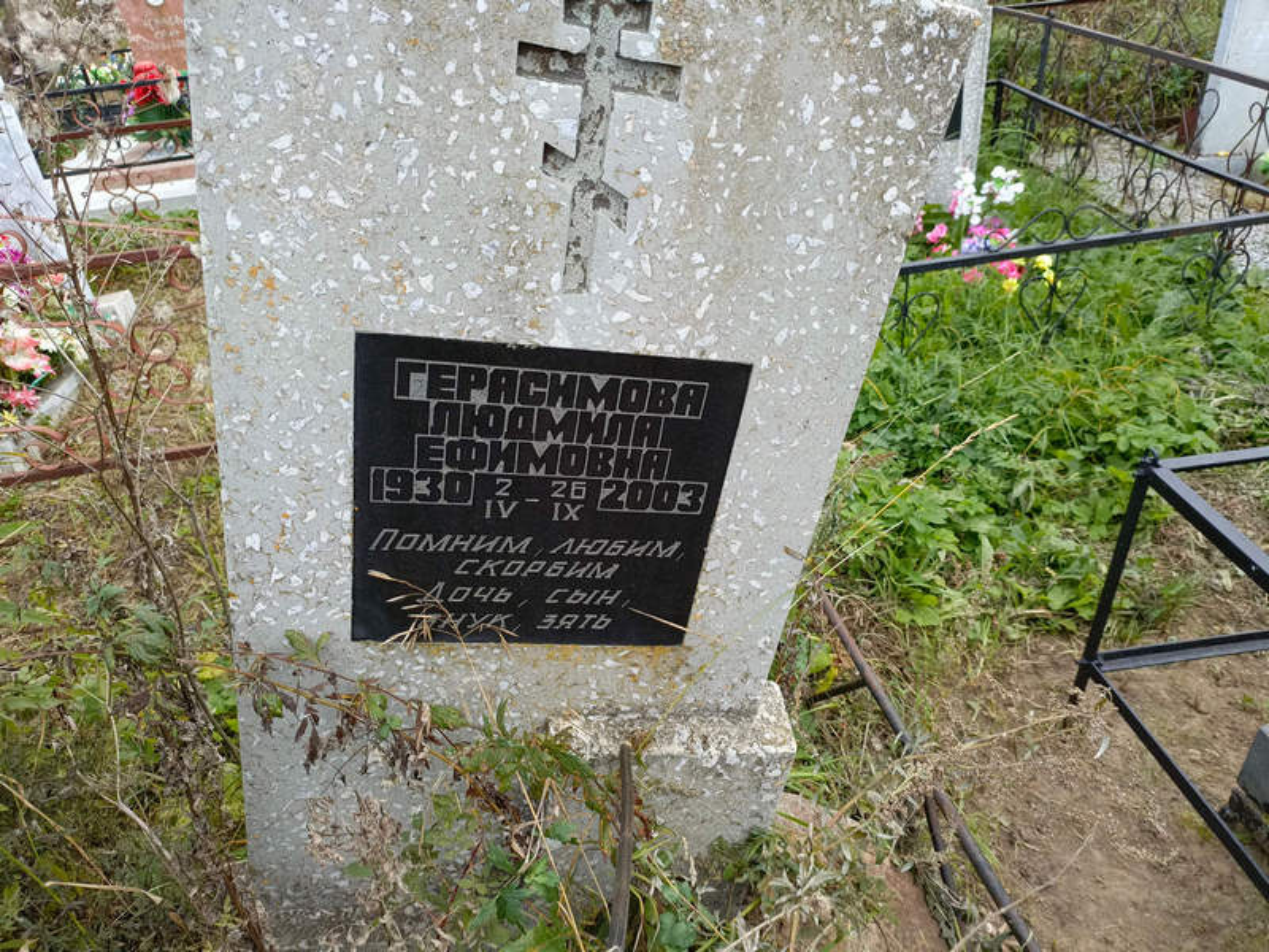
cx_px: 634
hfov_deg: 69.4
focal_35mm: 25
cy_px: 476
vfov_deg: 54.9
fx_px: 916
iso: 111
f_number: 1.69
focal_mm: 4.76
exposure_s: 1/221
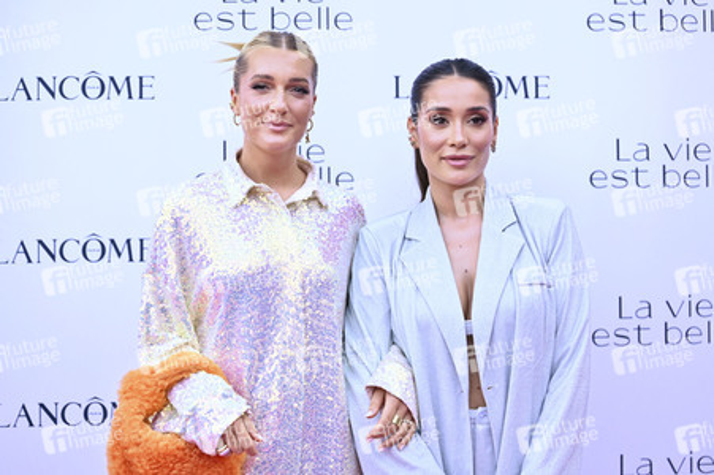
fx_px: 1387
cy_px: 238
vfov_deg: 19.4
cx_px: 357
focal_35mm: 70
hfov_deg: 28.9
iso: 1000
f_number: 2.8
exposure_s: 1/1000
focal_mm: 70
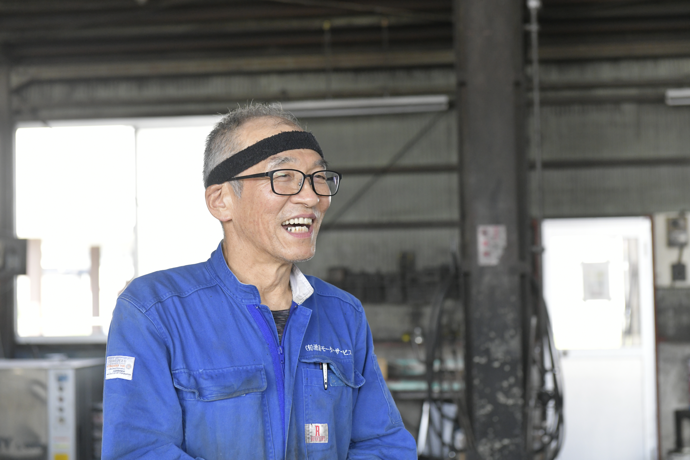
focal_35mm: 62
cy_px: 230
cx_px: 345
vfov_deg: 21.9
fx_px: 1188
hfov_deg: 32.4
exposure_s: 1/1000
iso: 2500
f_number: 4
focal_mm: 62
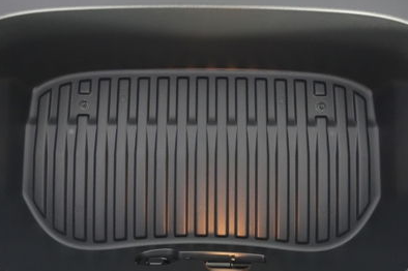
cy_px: 118
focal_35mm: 39
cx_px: 208
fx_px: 442
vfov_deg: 34.1
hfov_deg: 49.6
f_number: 2.8
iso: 8000
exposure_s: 1/160
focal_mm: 24
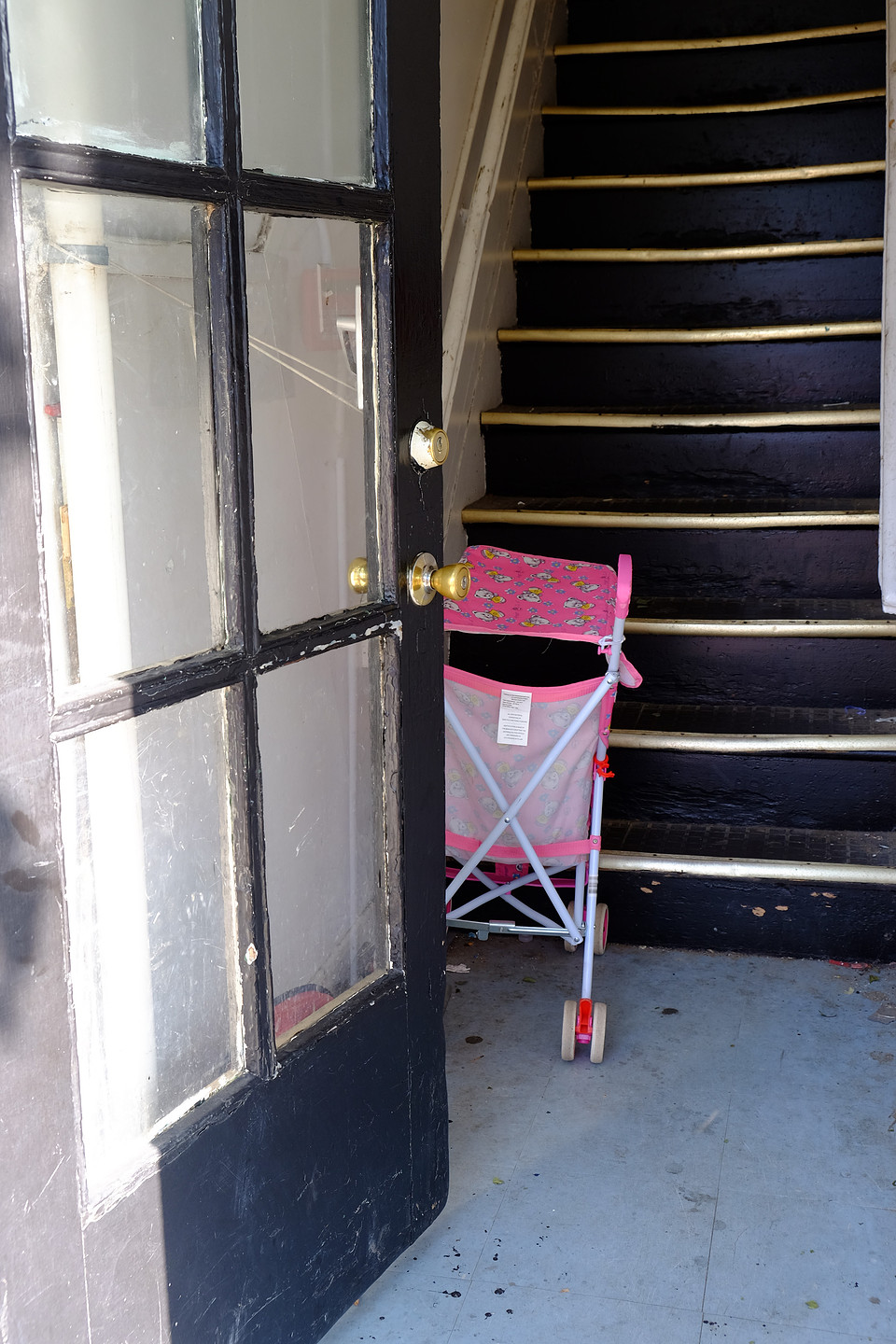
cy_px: 672
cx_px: 448
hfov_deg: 33.4
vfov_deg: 48.5
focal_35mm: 40
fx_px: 1493
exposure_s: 1/26
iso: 200
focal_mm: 26.5
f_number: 5.6
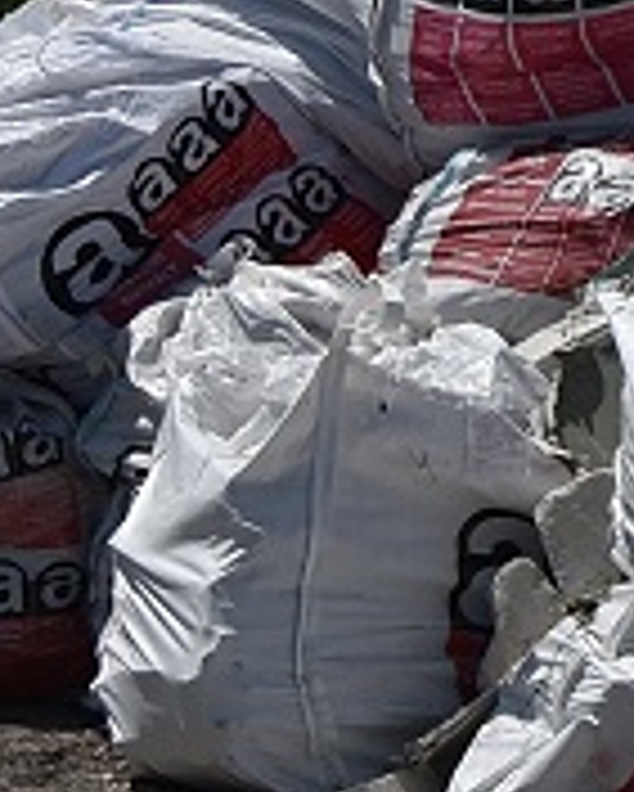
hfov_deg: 2.9
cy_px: -400
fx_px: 12280
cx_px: 2612
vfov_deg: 3.7
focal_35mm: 524
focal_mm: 82
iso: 640
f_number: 11
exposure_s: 1/2000
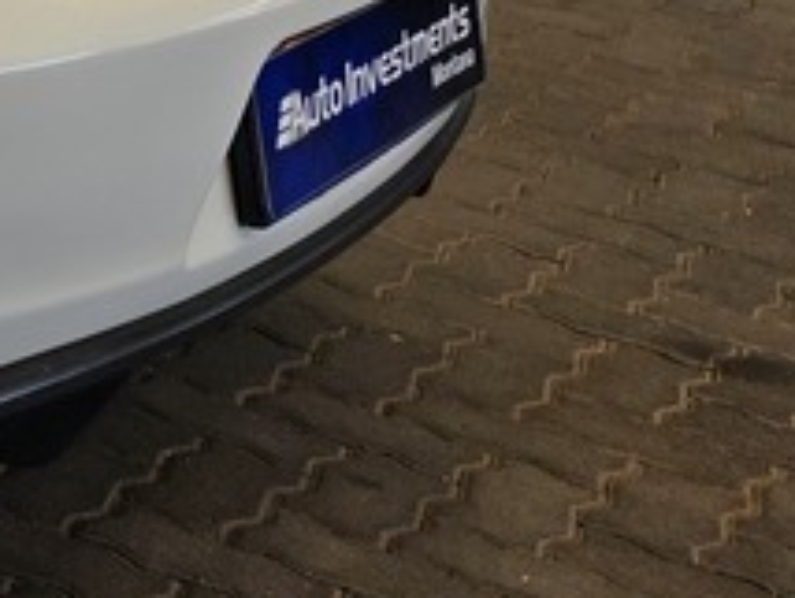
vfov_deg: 12.8
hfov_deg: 14.5
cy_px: -301
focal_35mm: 110
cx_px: -847
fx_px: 2529
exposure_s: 1/180
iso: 12
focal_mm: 6.25
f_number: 1.7
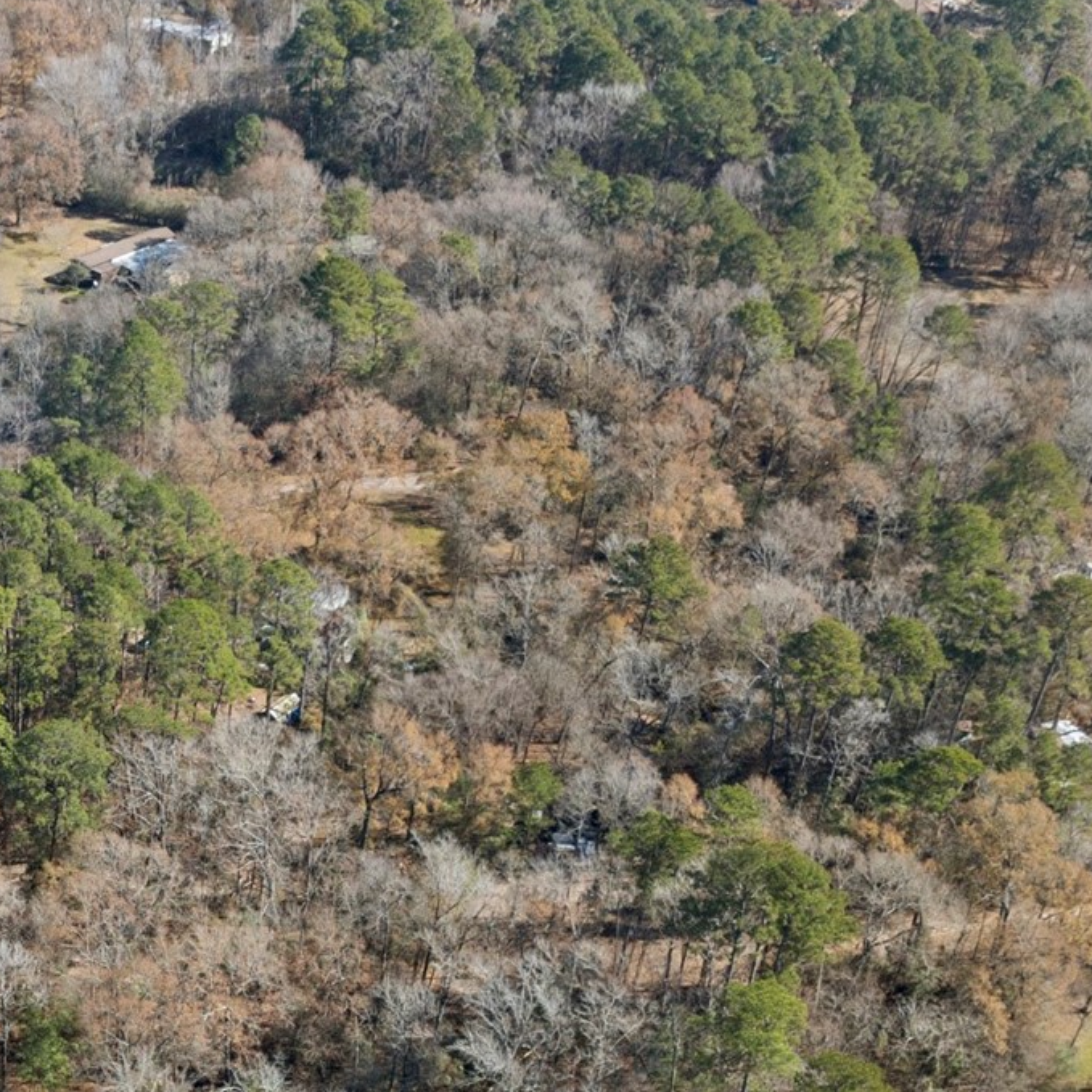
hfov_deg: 25.4
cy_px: 1118
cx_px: -35
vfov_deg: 25.4
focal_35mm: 64
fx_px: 2284
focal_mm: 12.29
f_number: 2.8
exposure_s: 1/500
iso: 100
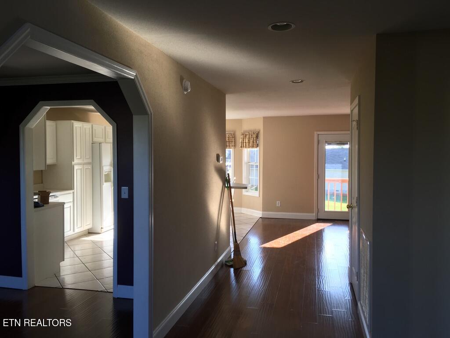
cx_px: 225
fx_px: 377
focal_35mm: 29
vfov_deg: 48.2
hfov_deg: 61.7
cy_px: 169
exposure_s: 1/120
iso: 32
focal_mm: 4.15
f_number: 2.2
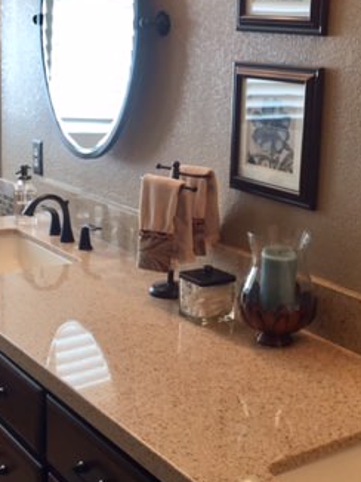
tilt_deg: -11.8
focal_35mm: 57
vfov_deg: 33.8
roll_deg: -2.2
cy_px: 216
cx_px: 250
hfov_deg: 25.4
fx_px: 794
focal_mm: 4.15
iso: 50
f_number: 2.2
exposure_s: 1/120
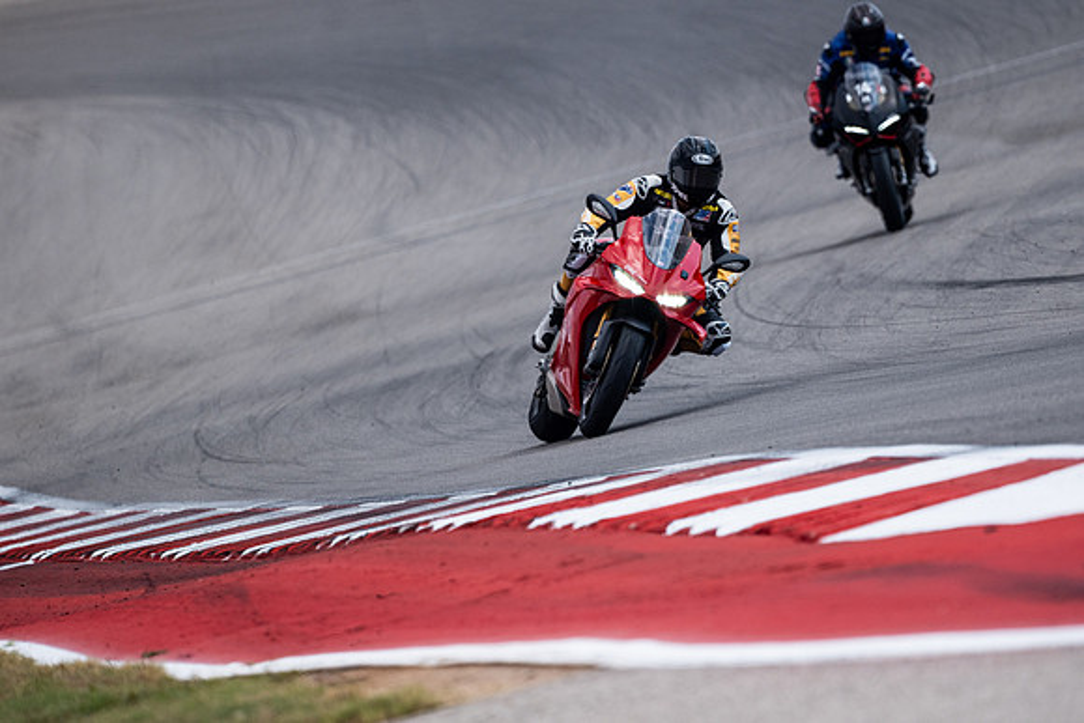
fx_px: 22588
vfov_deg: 1.8
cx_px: 542
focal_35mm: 750
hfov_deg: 2.7
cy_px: 362
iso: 400
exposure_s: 1/2500
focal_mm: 500
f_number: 5.6
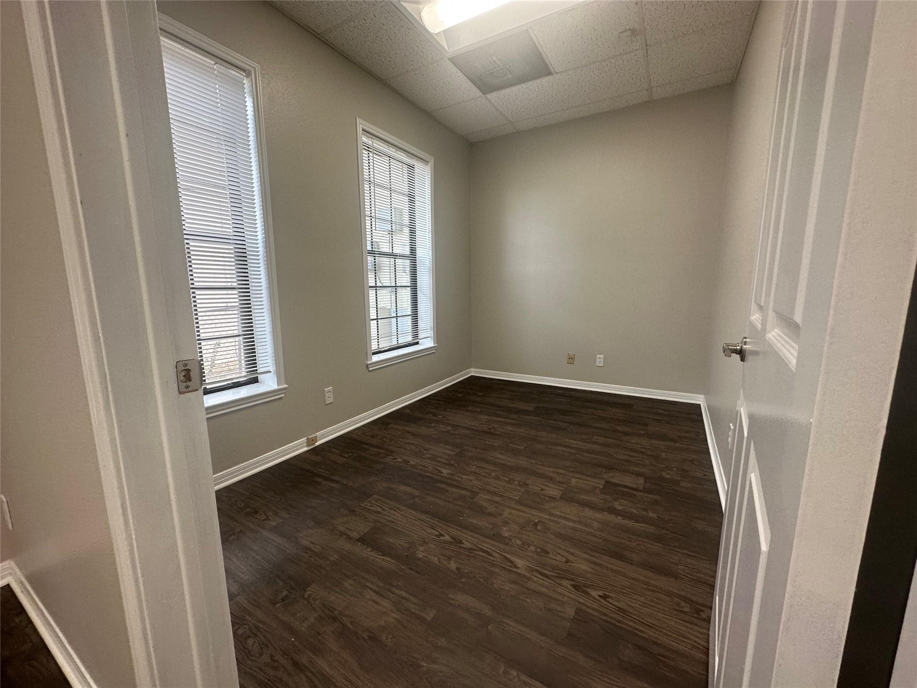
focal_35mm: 14
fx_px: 371
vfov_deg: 85.7
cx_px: 458
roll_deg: +0.3
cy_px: 344
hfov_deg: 102.1
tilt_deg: -10.1
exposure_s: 1/120
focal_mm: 2.22
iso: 125
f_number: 2.2
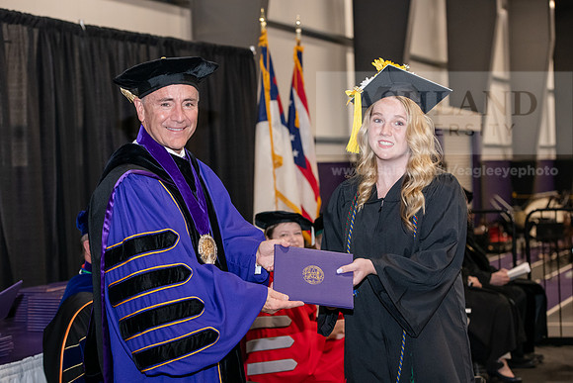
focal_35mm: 80
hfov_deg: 25.4
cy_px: 192
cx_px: 286
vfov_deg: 17.1
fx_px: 1274
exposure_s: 1/200
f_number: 5
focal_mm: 80
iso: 2500
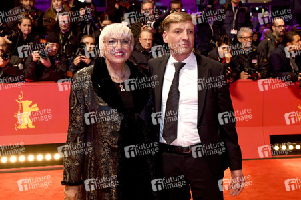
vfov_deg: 28.0
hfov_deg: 41.1
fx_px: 401
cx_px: 150
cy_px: 100
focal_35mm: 48
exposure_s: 1/160
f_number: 5
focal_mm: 48
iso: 800
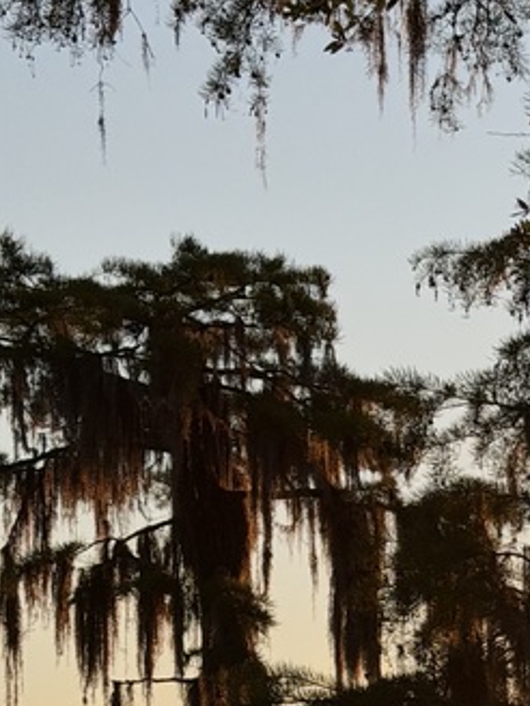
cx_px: 825
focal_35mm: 150
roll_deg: -1.0
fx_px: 3062
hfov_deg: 9.6
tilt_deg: +2.0
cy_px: 885
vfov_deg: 12.8
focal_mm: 6.76
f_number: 1.78
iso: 64
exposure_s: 1/2342
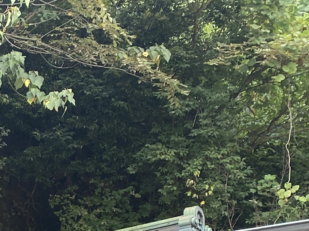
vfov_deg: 12.6
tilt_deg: +7.9
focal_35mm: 108
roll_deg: -0.5
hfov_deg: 16.1
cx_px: -204
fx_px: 964
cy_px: 397
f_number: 1.8
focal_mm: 4.25
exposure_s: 1/121
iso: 32
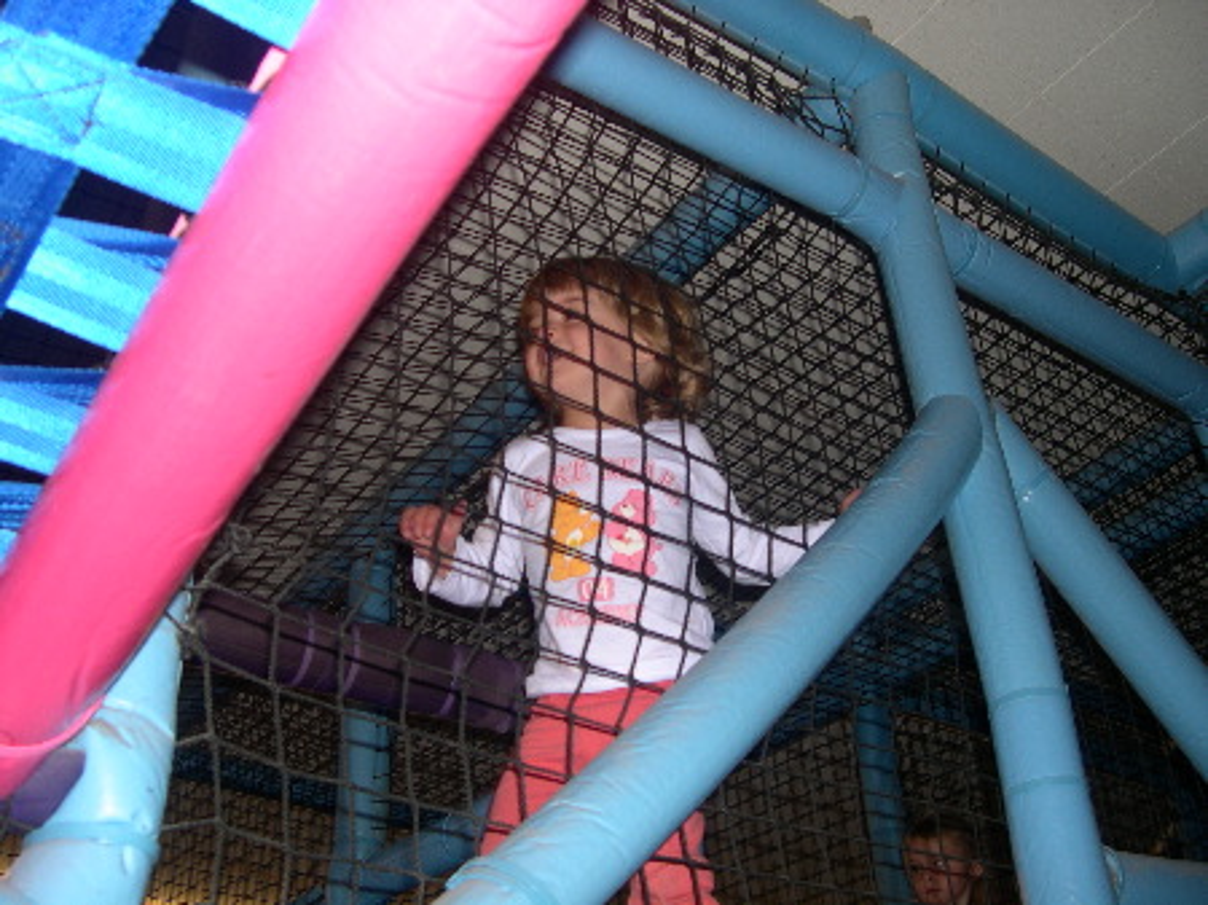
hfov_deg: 49.0
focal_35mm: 38
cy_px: 452
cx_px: 604
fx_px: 1325
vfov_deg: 37.7
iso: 100
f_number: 2.8
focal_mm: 8
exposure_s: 1/60
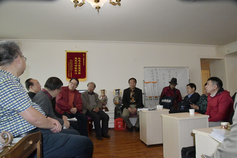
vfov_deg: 53.1
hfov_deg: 73.7
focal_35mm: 24
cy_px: 79
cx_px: 118
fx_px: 158
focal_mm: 16
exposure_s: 1/160
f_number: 9
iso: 8000
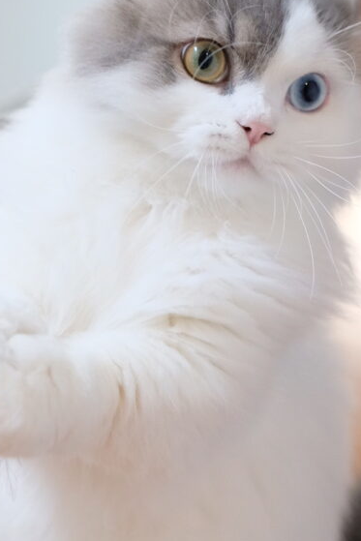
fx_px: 1548
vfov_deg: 19.8
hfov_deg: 13.3
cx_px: 240
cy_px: 274
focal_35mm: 103
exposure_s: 1/500
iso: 2500
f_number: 1.8
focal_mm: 33
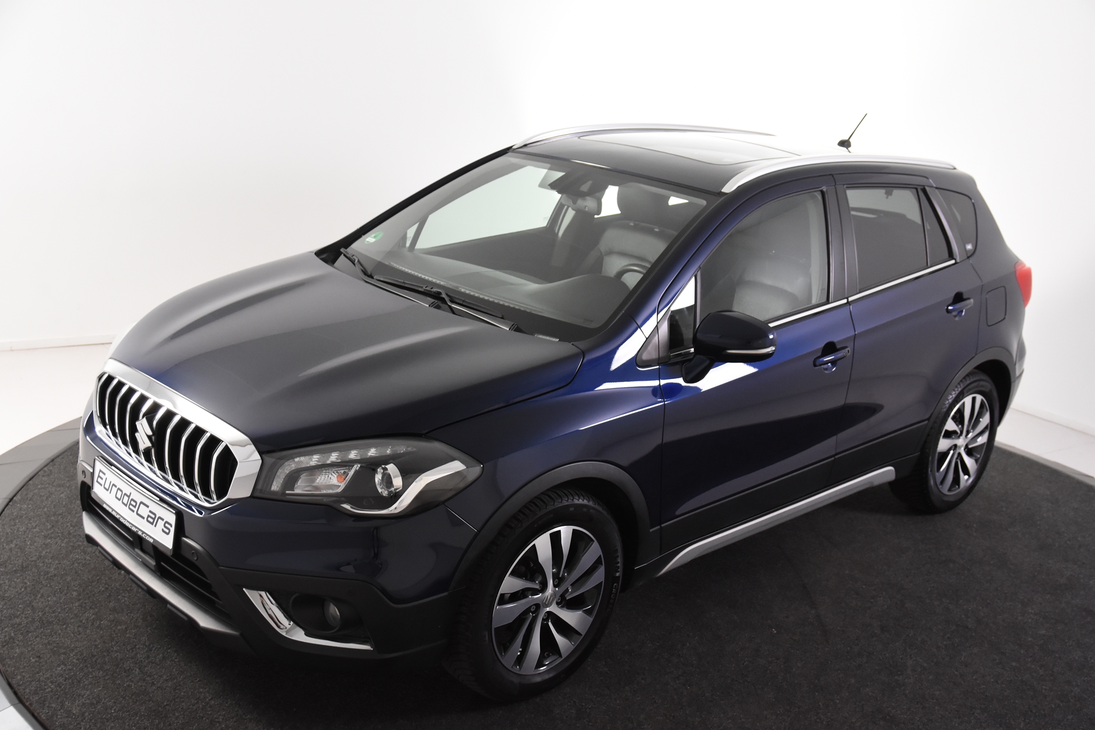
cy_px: 374
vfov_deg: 33.4
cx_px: 556
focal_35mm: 40
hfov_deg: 48.5
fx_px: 1217
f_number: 4.5
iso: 1600
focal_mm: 26
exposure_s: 1/80
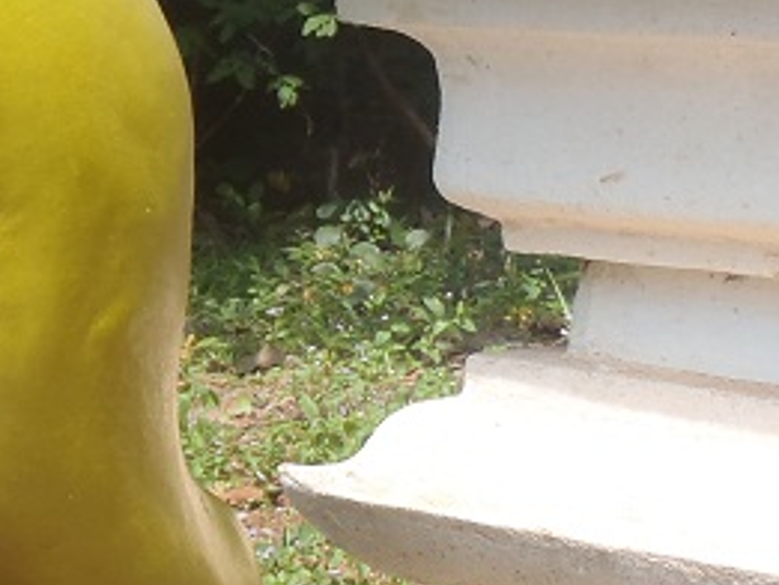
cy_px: 328
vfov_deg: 10.8
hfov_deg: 12.8
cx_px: -686
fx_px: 3107
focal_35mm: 138
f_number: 4.5
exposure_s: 1/250
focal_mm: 6.45
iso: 80
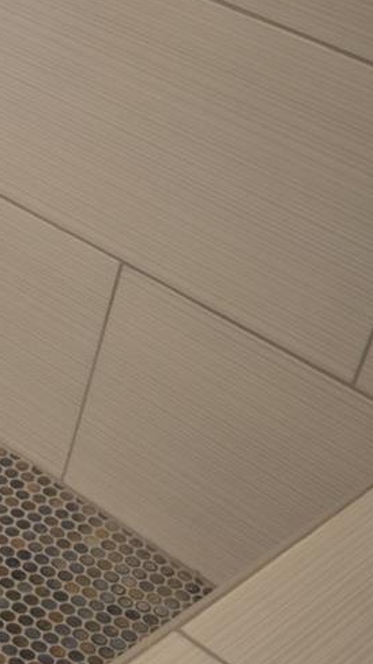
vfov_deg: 23.9
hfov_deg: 12.7
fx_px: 1566
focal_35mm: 89
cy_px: 325
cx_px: -222
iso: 400
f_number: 4
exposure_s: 1/60
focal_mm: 27
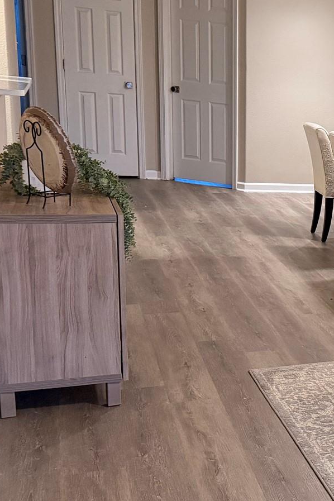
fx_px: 793
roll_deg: -5.1
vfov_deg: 35.0
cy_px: 274
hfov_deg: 19.4
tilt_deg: -13.1
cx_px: 557
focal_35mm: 57
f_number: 1.78
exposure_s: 1/60
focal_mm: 6.76
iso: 400
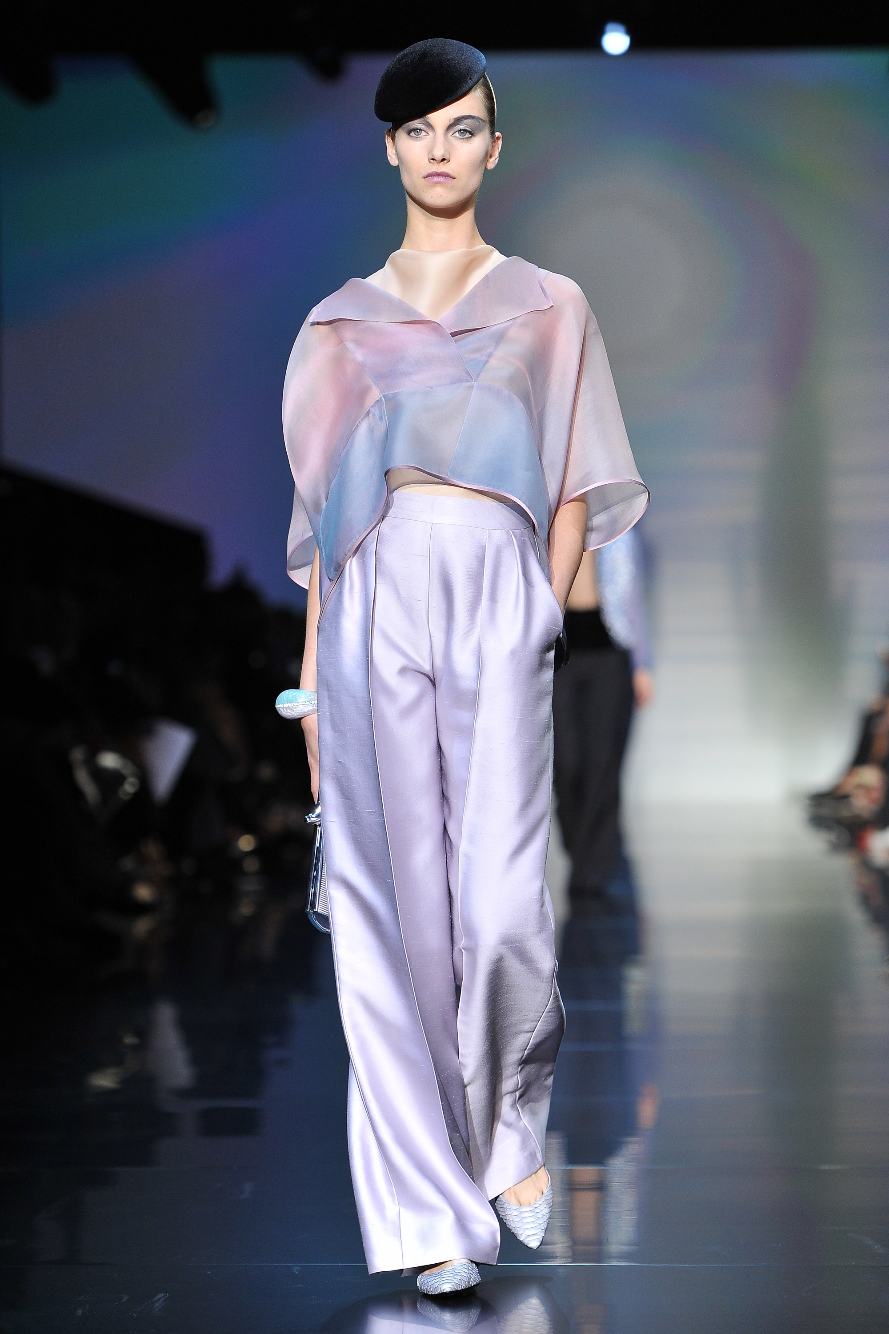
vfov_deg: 16.4
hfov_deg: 11.0
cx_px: 444
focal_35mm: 125
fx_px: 4630
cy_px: 667
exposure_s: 1/640
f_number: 3.5
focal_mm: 125
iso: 1250
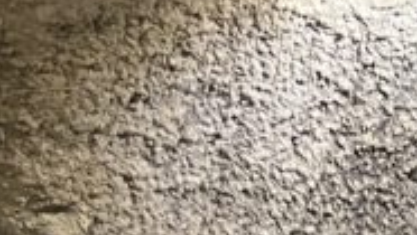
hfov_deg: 10.8
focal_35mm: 156
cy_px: 777
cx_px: 1130
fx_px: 1726
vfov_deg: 6.8
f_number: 1.6
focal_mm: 5.1
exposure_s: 1/50
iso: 400
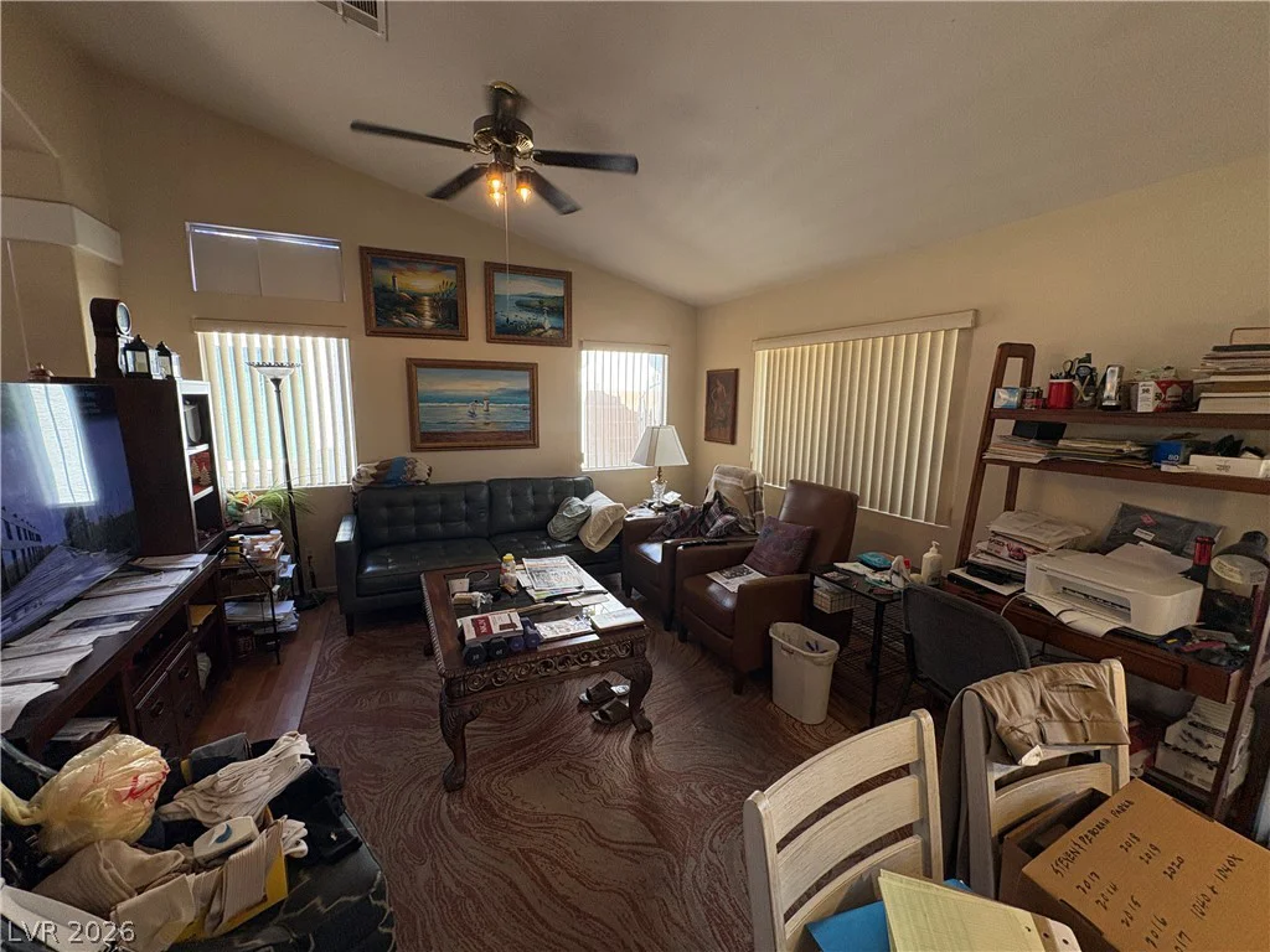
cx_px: 635
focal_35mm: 14
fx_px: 514
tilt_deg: -8.1
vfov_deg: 85.7
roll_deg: -0.7
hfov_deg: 102.1
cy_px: 476
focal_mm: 2.22
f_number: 2.2
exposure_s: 1/120
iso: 200
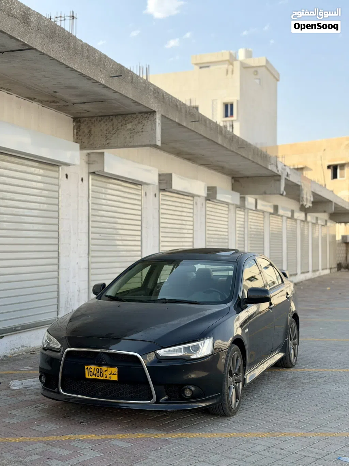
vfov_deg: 39.7
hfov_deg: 30.3
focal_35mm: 48
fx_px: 645
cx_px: 174
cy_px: 233
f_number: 1.78
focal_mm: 6.76
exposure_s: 1/2273
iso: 64
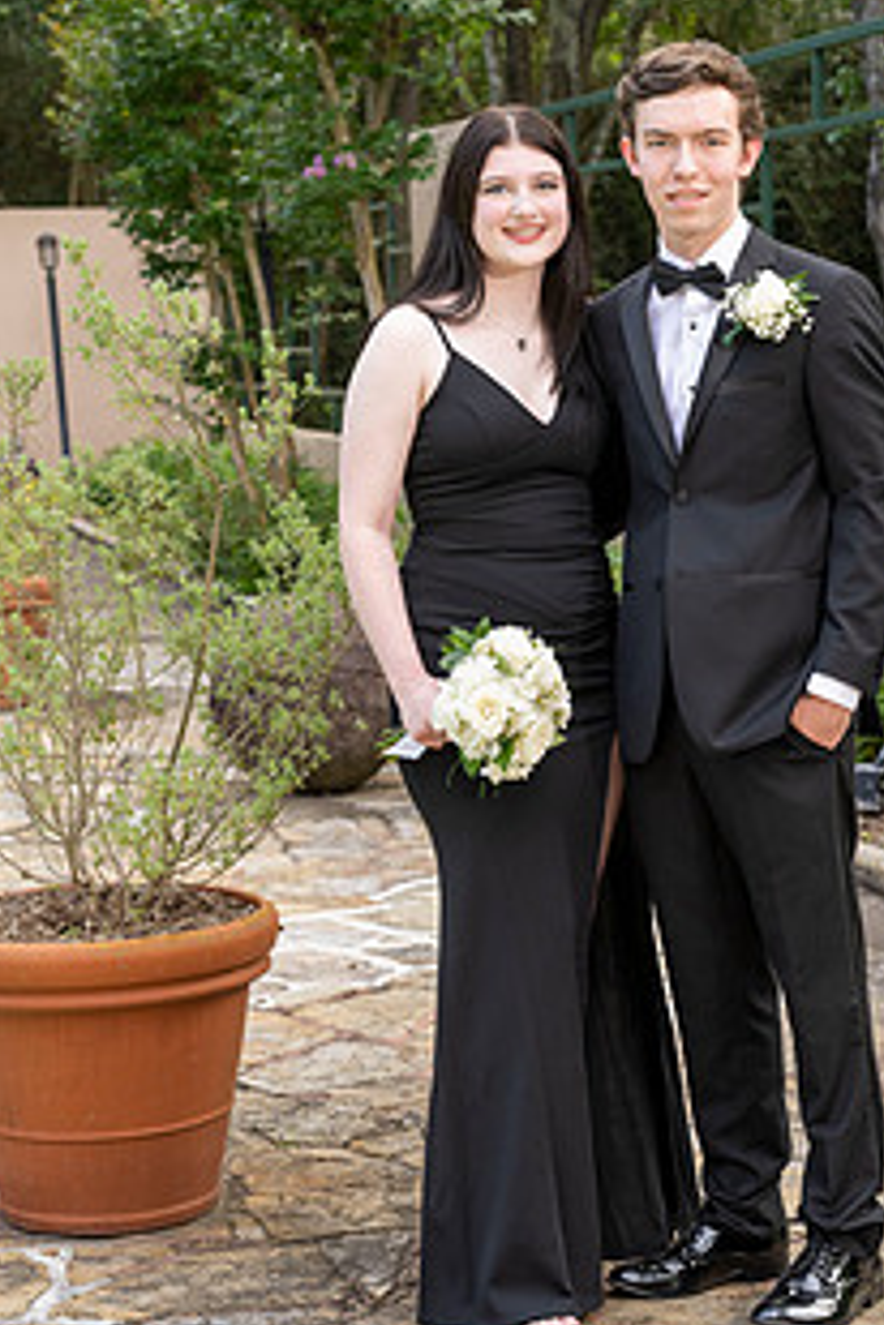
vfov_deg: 25.4
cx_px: 635
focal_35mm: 80
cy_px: 596
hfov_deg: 17.0
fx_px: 2946
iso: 500
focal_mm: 55
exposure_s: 1/200
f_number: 5
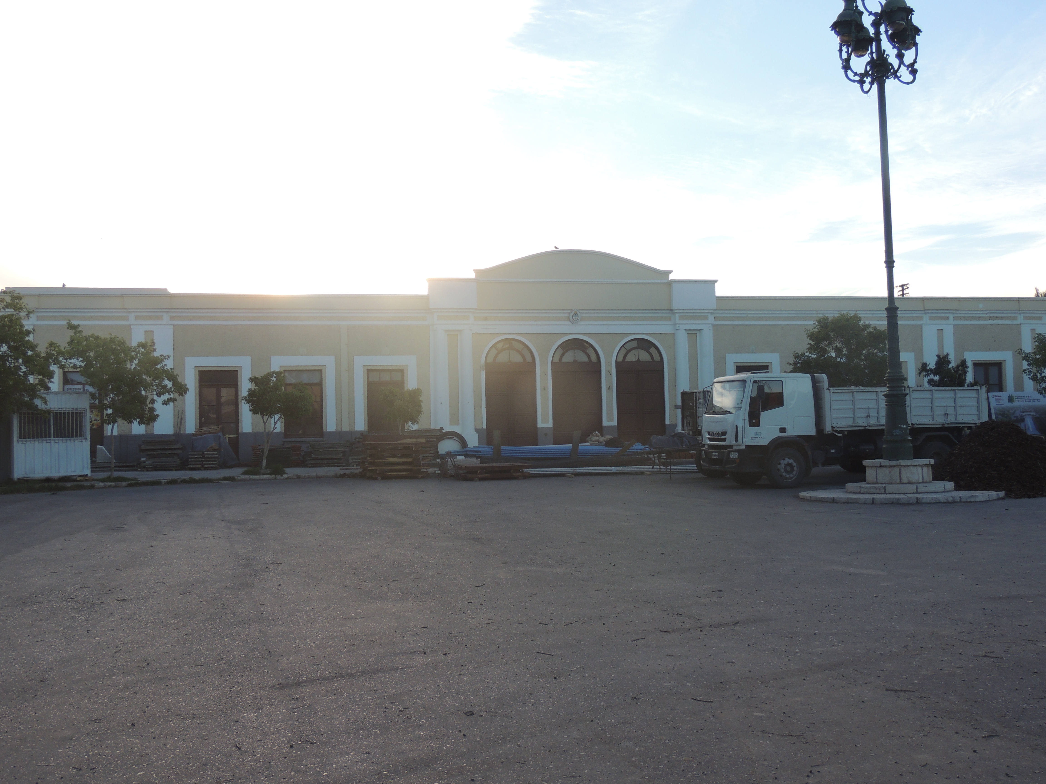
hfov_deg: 52.6
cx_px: 523
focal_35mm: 35
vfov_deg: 40.7
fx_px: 1058
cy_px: 392
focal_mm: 6.2
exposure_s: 1/320
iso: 100
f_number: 3.3
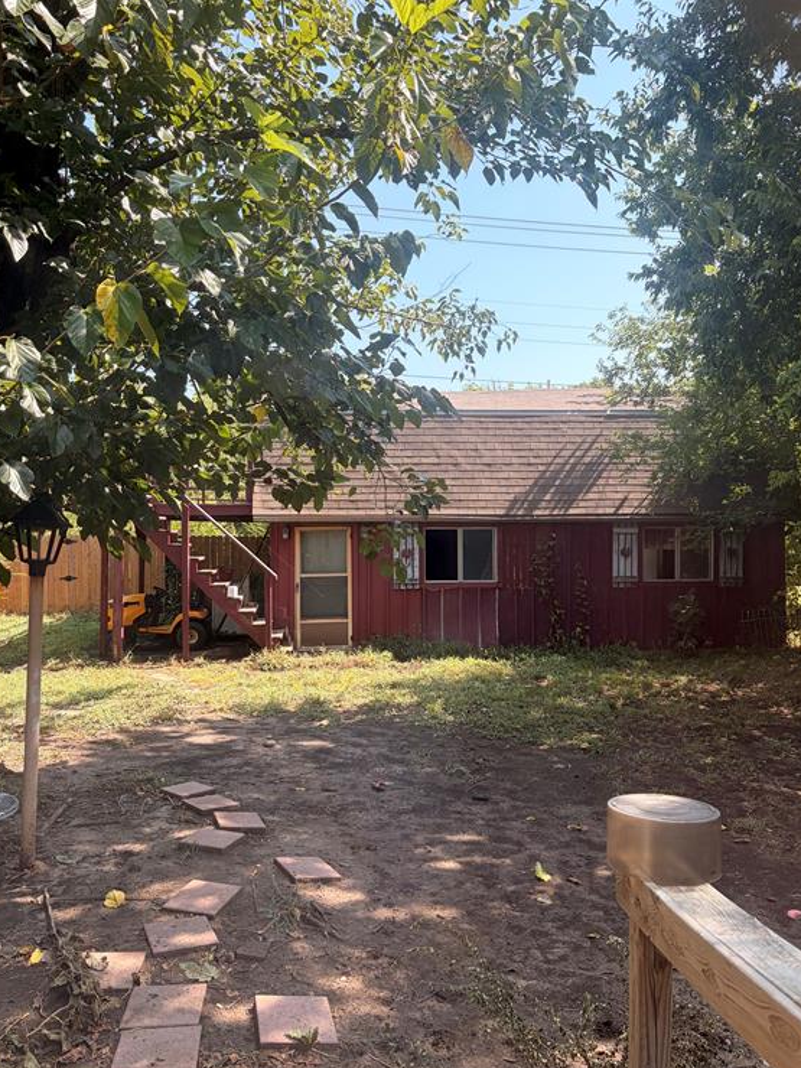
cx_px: 398
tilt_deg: +0.8
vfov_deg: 65.3
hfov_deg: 51.4
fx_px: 833
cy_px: 530
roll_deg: +0.7
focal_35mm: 27
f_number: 1.6
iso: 64
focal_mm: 5.96
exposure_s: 1/756
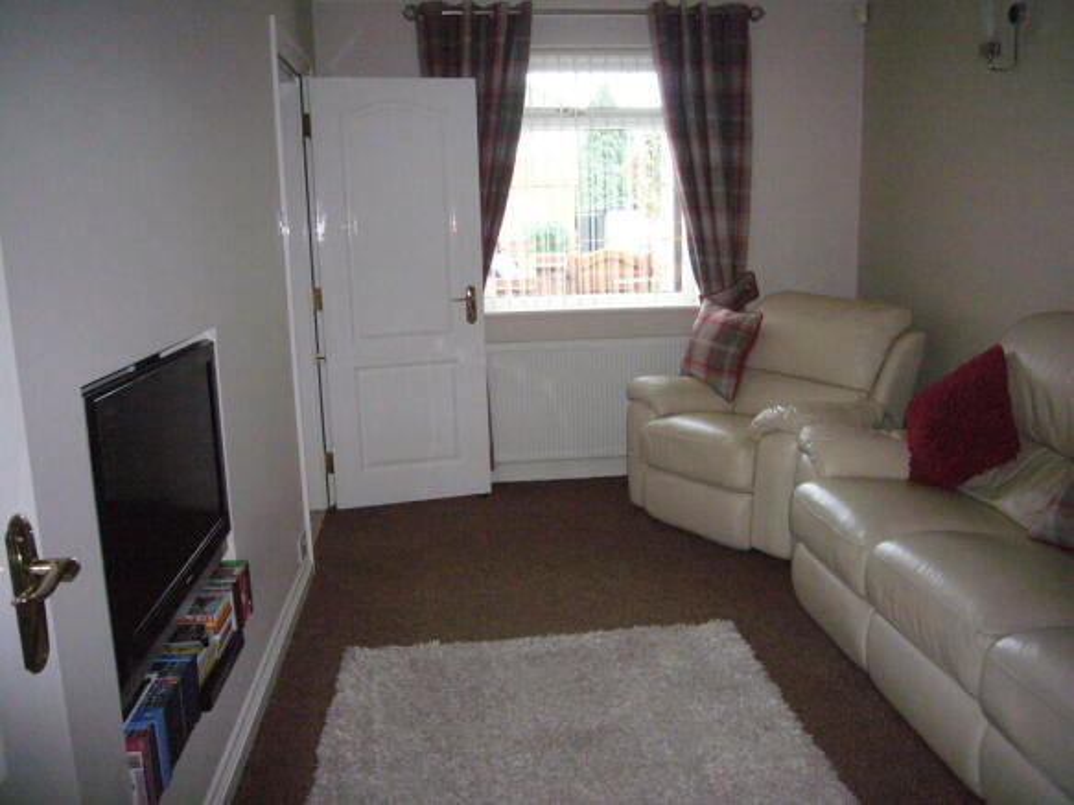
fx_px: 869
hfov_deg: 63.5
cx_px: 537
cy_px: 402
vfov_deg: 49.7
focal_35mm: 28
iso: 400
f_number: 2.8
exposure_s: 1/30
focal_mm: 4.6
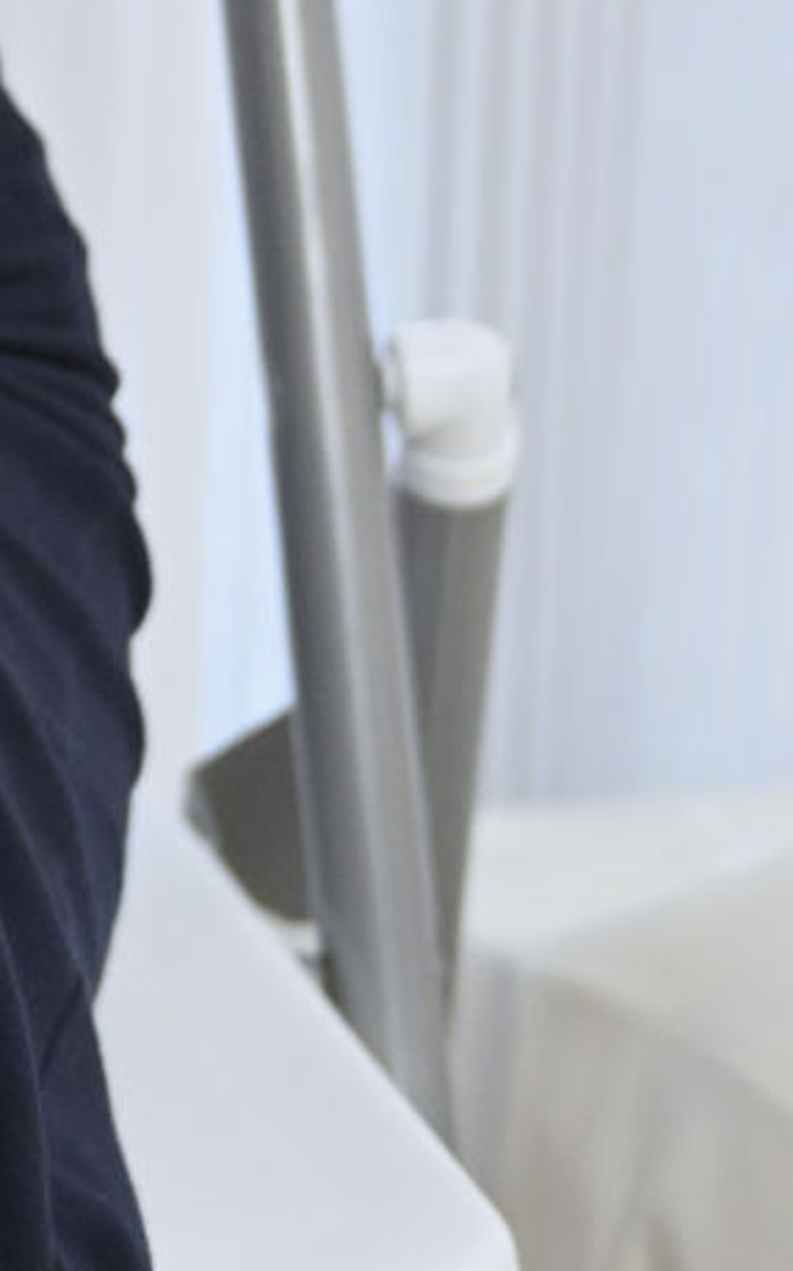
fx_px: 13884
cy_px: -881
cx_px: -832
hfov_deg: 3.2
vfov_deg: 5.2
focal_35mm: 401
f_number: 2.5
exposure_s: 1/100
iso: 1600
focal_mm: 67
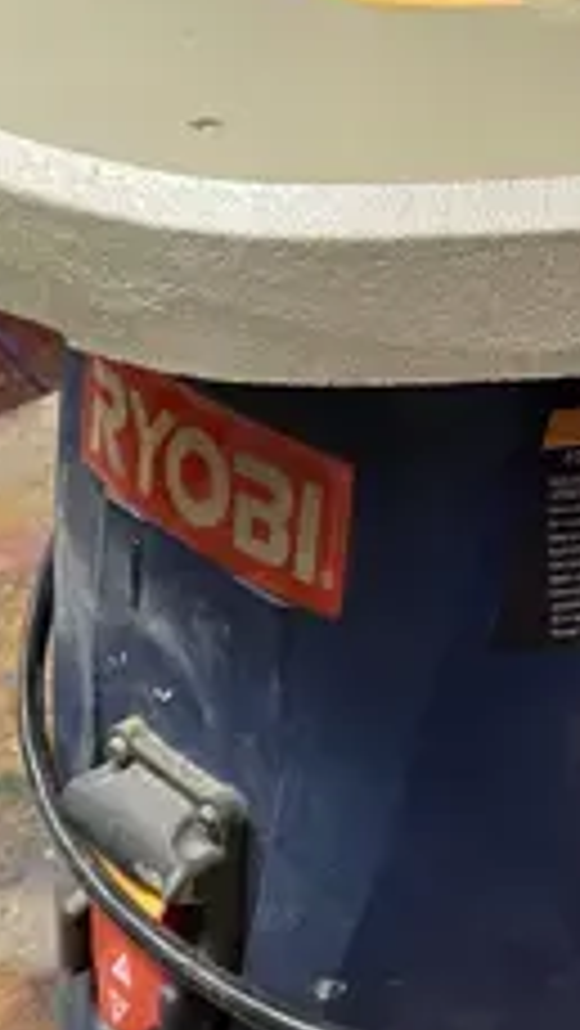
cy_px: 409
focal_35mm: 79
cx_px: 629
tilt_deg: -31.7
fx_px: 2158
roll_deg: +2.3
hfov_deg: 15.0
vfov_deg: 26.8
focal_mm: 4.25
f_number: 1.8
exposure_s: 1/60
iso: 320
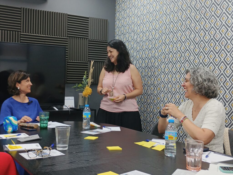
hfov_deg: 42.9
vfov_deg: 33.0
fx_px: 297
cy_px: 88
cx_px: 116
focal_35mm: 44
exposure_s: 1/50
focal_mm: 4.26
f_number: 1.8
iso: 238
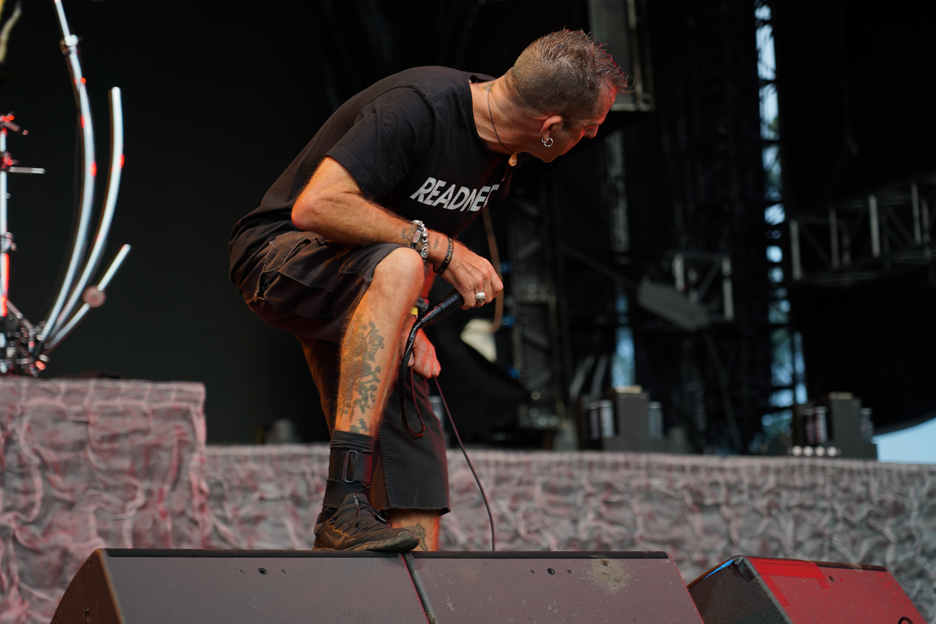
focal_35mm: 105
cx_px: 468
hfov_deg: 19.5
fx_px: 2730
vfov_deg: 13.0
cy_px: 312
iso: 200
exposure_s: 1/125
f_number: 4
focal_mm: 105
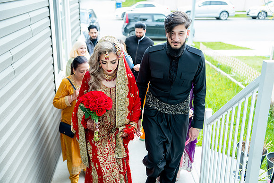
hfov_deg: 48.4
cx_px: 137
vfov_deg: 33.4
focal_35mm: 40
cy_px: 92
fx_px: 305
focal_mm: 40
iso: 1000
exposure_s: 1/320
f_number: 2.8
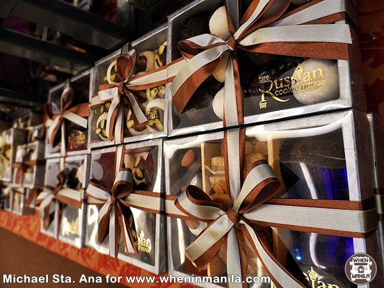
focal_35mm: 24
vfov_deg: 56.8
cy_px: 144
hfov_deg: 71.6
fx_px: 266
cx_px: 192
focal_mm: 4
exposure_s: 1/3
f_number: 3.2
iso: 100
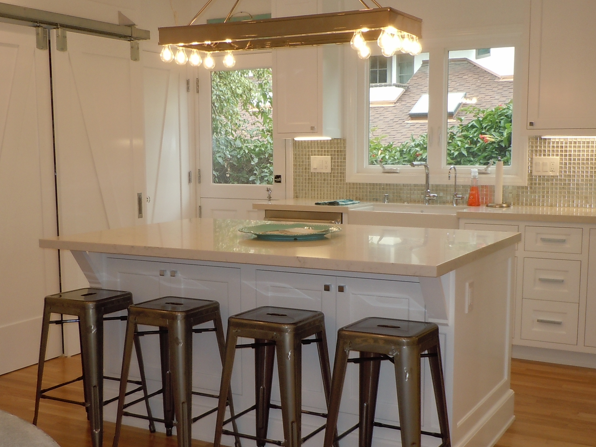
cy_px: 252
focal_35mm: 46
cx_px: 275
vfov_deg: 31.5
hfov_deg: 41.2
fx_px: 792
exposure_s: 1/80
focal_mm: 5
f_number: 3.7
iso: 125
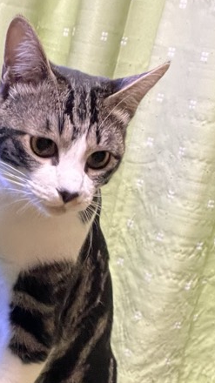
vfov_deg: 38.6
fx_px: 528
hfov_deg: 22.7
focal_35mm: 52
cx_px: 46
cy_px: 299
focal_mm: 2.71
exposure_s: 1/30
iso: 500
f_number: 2.2
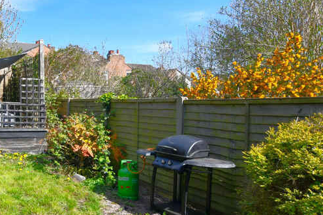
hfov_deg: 52.9
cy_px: 111
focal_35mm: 31
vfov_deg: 42.3
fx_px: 278
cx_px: 33
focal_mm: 10
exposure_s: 1/250
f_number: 8
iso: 140
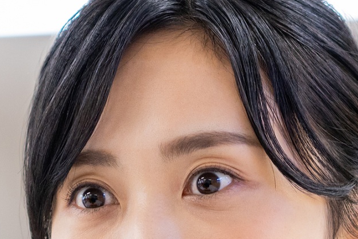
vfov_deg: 2.8
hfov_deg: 4.2
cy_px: 520
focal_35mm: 487
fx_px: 4844
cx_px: 507
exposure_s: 1/160
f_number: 2.5
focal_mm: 85
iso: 500
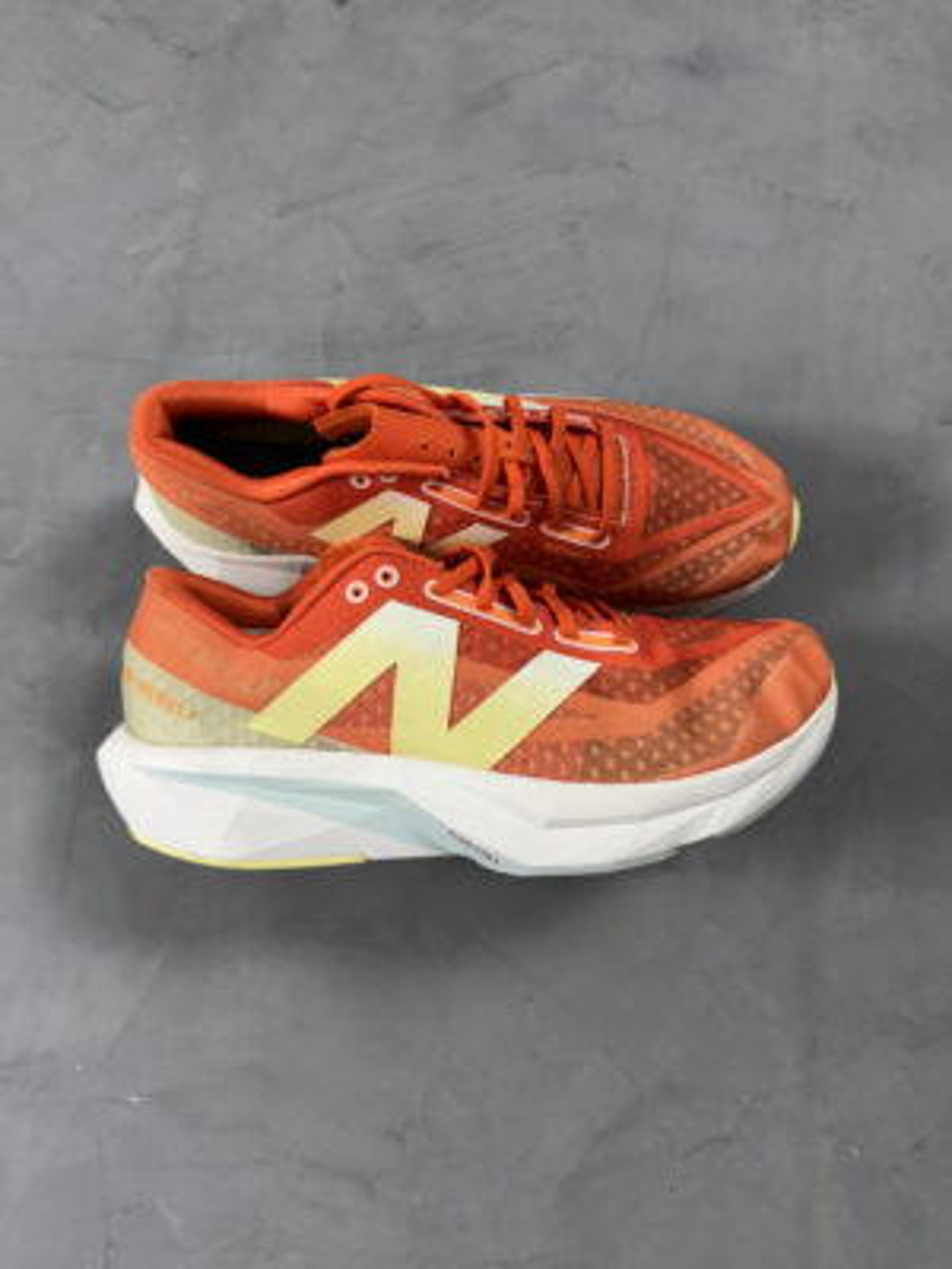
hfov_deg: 56.8
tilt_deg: -75.0
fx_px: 880
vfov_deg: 71.6
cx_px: 476
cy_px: 634
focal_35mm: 24
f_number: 1.78
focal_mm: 6.76
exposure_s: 1/120
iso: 160
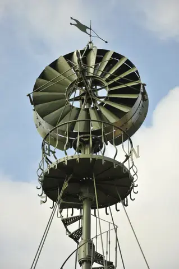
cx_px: 90
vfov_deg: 20.0
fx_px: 762
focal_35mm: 102
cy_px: 134
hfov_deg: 13.4
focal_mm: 102
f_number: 6.3
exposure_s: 1/400
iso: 200
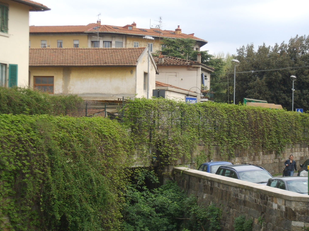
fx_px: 785
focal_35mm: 88
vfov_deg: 16.8
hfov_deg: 22.3
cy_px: 105
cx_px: 161
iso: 50
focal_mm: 13.7
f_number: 4.2
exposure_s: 1/250
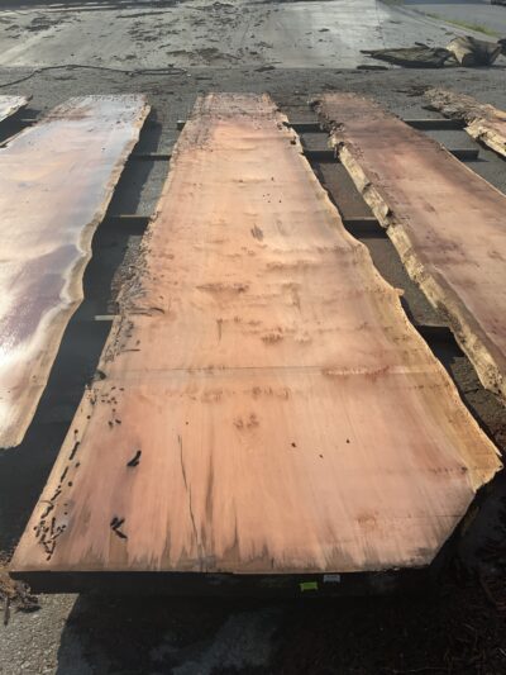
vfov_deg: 61.6
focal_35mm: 29
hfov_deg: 48.2
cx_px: 253
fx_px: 565
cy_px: 338
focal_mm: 3
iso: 16
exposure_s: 1/2667
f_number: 1.8
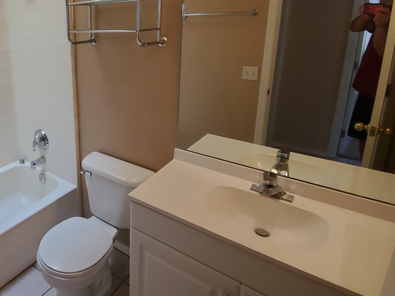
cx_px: 67
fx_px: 274
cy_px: 95
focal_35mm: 24
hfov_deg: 63.9
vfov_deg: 55.4
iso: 160
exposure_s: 1/59
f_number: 2.2
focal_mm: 1.8
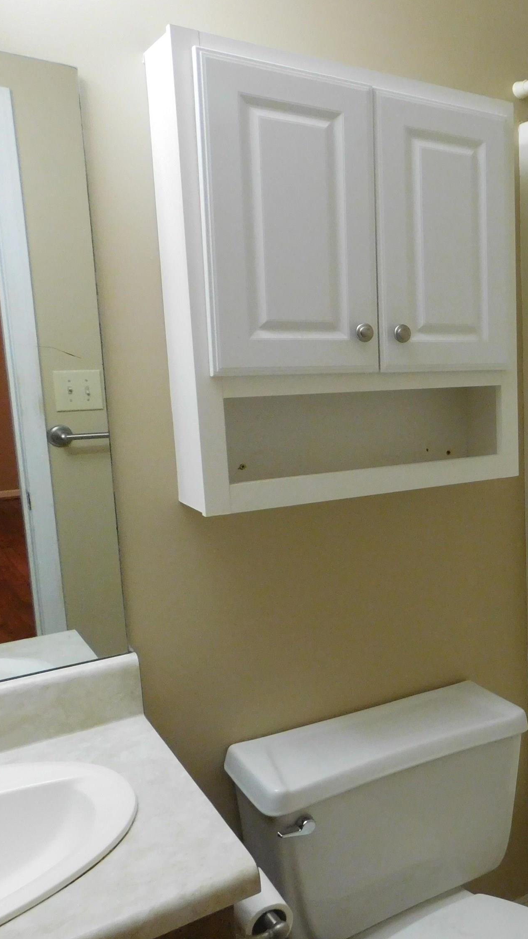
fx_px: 846
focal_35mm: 34
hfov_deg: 29.7
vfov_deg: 58.0
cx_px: 634
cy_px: 475
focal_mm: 4
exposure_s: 1/25
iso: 400
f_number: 3
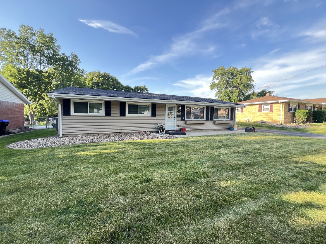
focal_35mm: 13
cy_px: 122
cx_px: 163
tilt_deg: -2.3
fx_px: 122
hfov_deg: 106.2
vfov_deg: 89.9
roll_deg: -1.2
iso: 32
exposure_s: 1/130
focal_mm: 1.57
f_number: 1.8
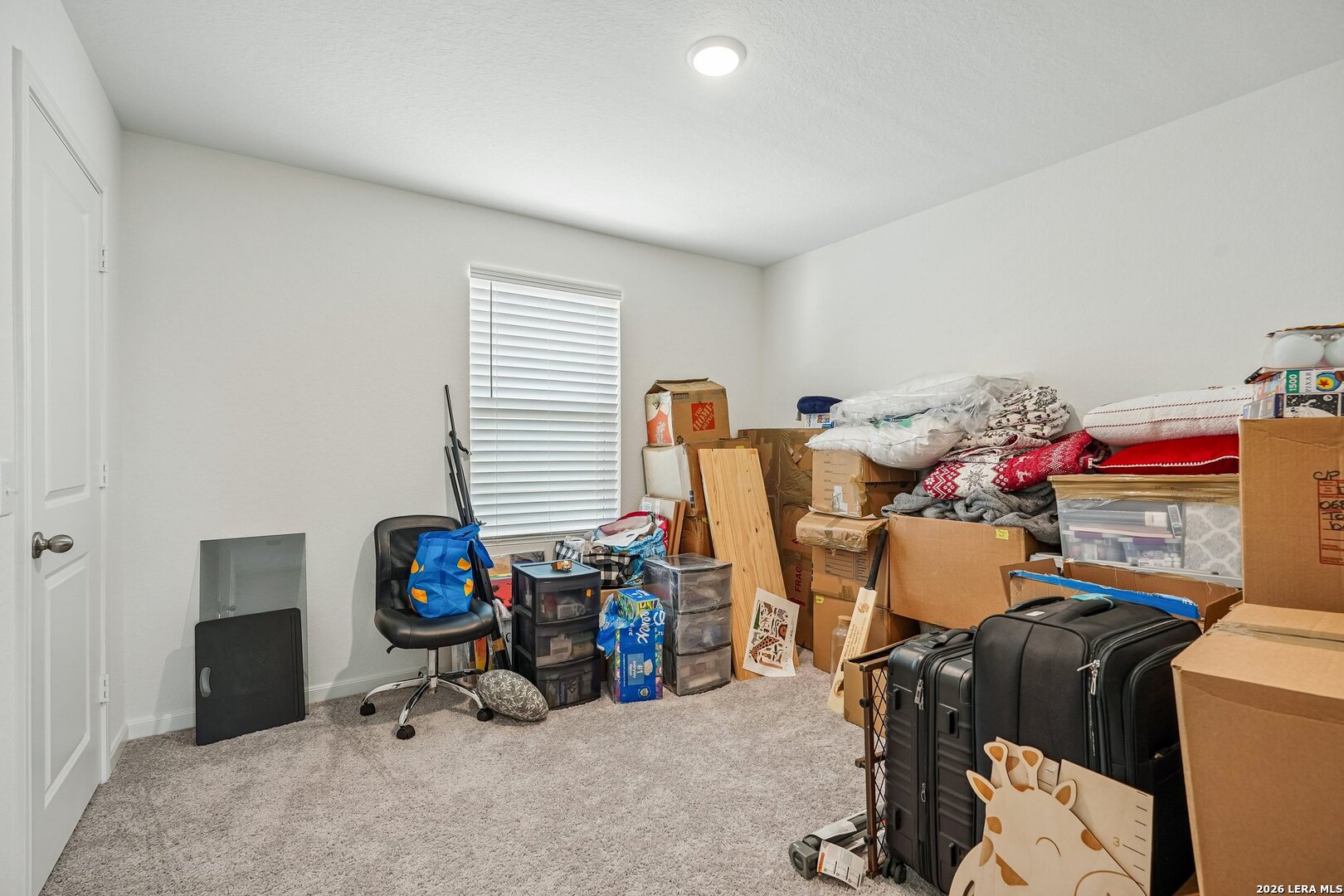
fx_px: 616
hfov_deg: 95.0
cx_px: 672
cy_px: 448
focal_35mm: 16
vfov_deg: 72.1
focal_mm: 16.5
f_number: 8
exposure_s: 1/13
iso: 400
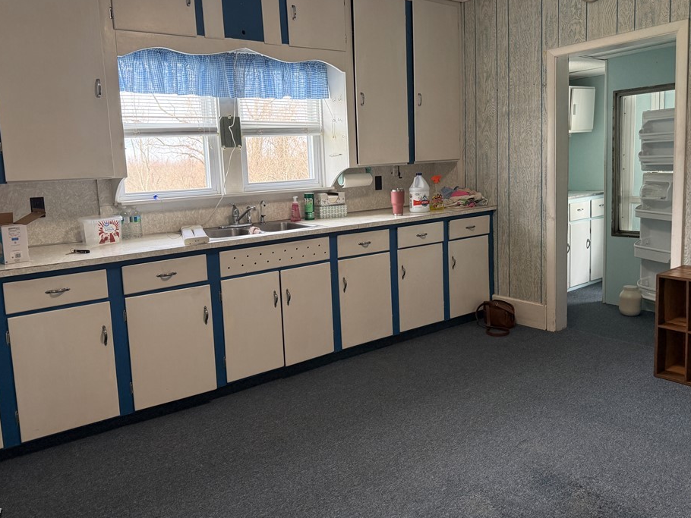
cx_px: 312
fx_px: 539
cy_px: 233
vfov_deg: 51.3
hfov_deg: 65.2
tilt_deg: -6.3
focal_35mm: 27
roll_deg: +3.2
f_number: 1.78
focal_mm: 6.76
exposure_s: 1/113
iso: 200
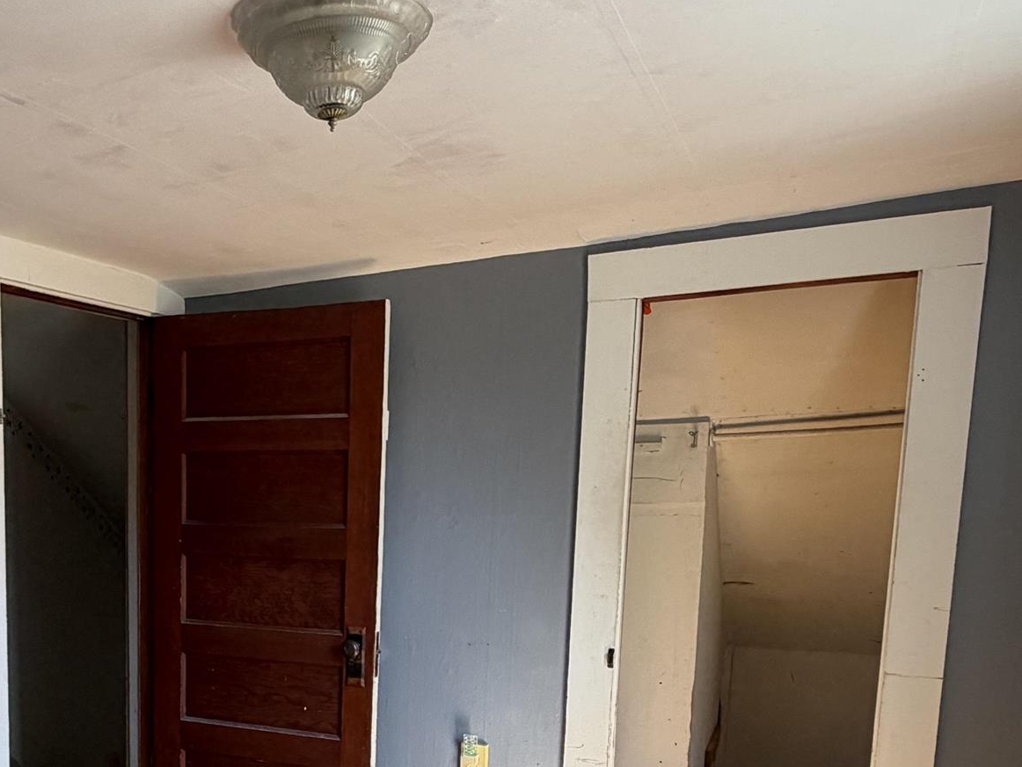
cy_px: 627
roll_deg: -1.0
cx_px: 192
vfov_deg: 37.1
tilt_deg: -8.4
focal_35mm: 37
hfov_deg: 47.2
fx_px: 1093
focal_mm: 2.22
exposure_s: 1/121
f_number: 2.2
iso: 160
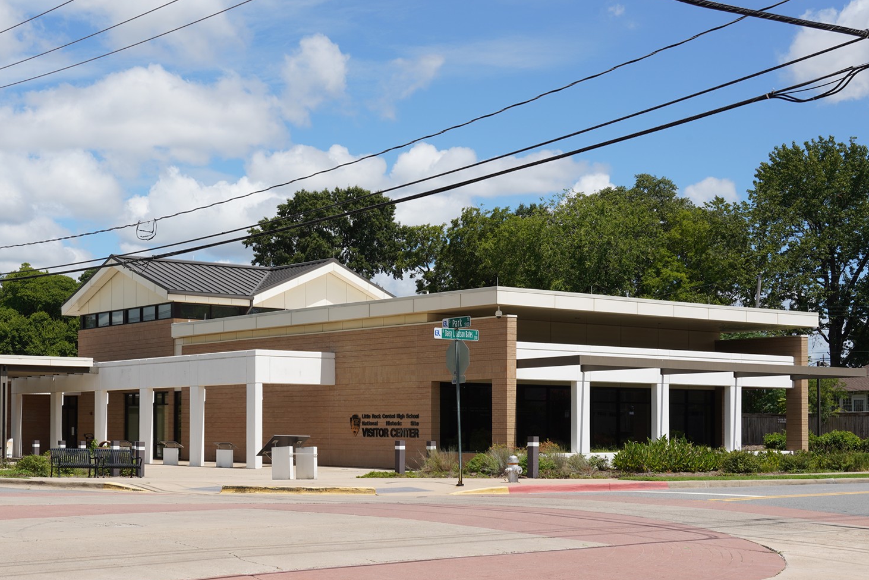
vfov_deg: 25.8
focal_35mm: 52
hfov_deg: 37.9
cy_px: 391
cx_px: 308
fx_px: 1255
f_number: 16
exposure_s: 1/100
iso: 100
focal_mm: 38
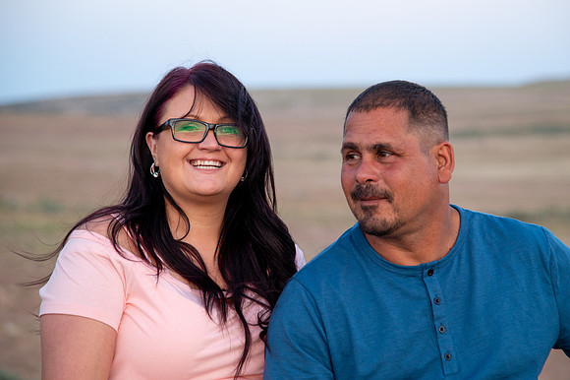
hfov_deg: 15.7
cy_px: 178
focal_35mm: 130
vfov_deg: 10.5
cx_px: 307
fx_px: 2065
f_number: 4.5
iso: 500
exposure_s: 1/80
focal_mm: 110
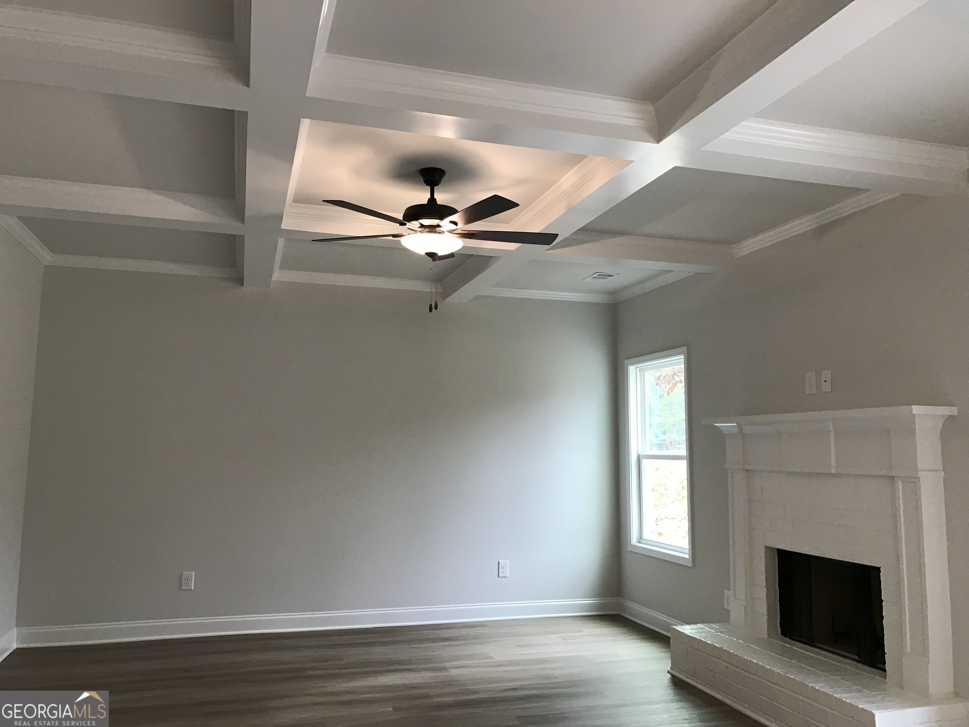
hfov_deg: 63.4
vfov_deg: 49.7
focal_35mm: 28
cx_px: 484
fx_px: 784
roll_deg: +1.1
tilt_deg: +6.1
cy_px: 364
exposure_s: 1/30
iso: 25
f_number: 1.8
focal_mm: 3.99
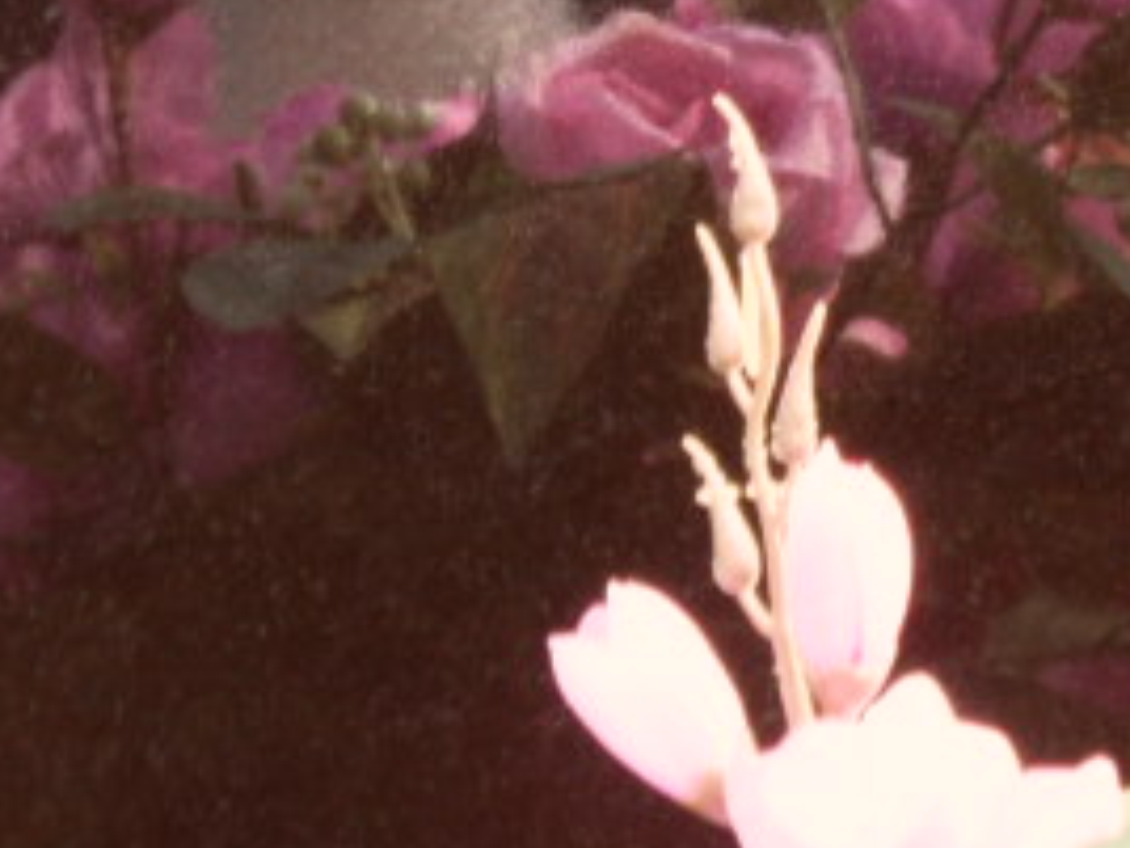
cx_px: 1851
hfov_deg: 5.1
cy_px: -658
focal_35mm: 382
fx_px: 12470
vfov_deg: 3.9
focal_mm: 16.3
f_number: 4.4
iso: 100
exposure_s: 1/60
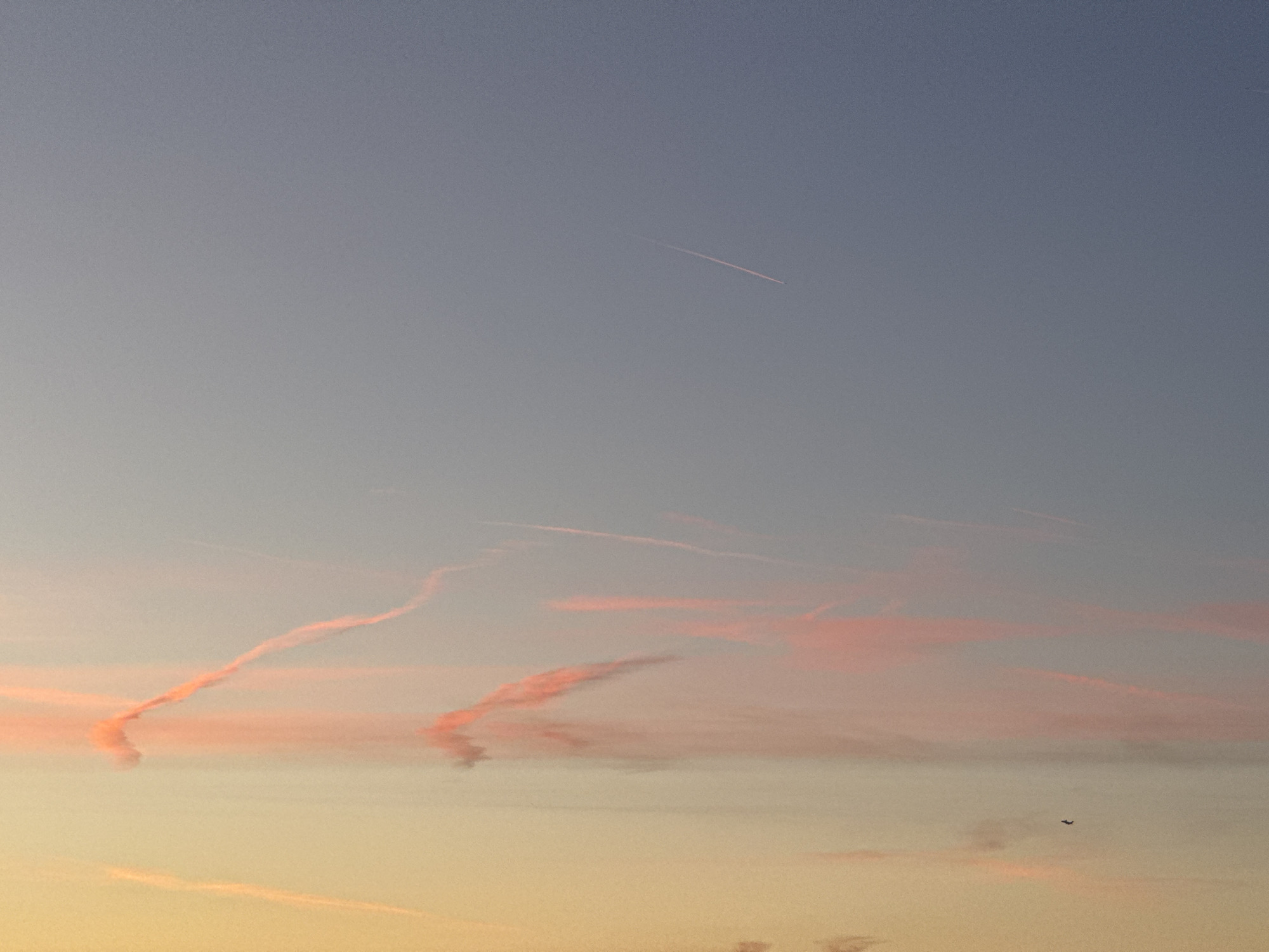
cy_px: 476
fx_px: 4399
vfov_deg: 12.3
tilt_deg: +9.2
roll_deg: -1.0
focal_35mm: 120
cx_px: 634
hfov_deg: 16.4
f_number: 2.8
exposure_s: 1/99
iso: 125
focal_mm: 15.66
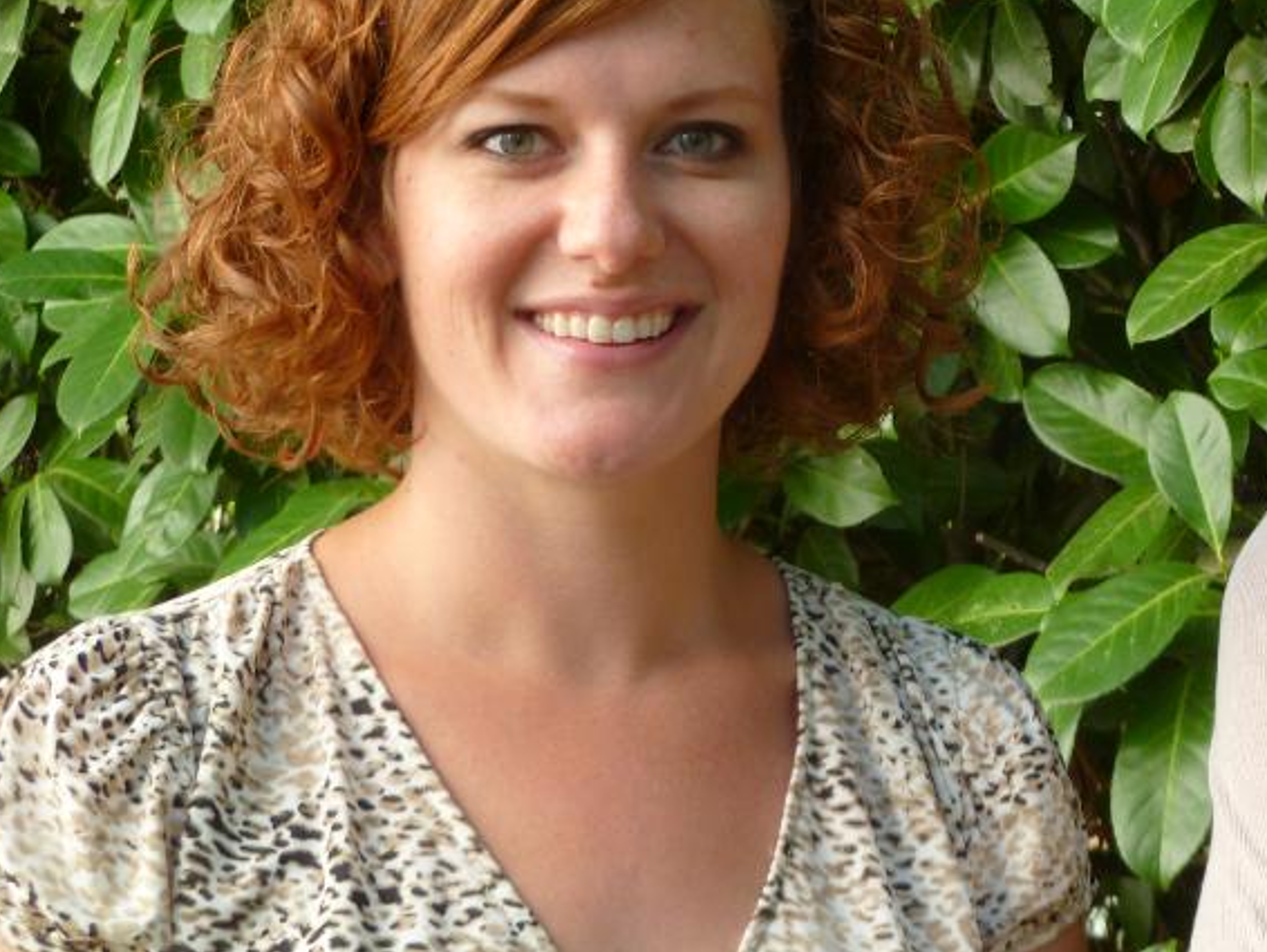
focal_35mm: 83
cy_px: 186
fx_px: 3039
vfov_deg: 17.6
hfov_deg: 23.1
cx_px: 1086
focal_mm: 8.4
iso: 80
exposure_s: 1/40
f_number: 3.8
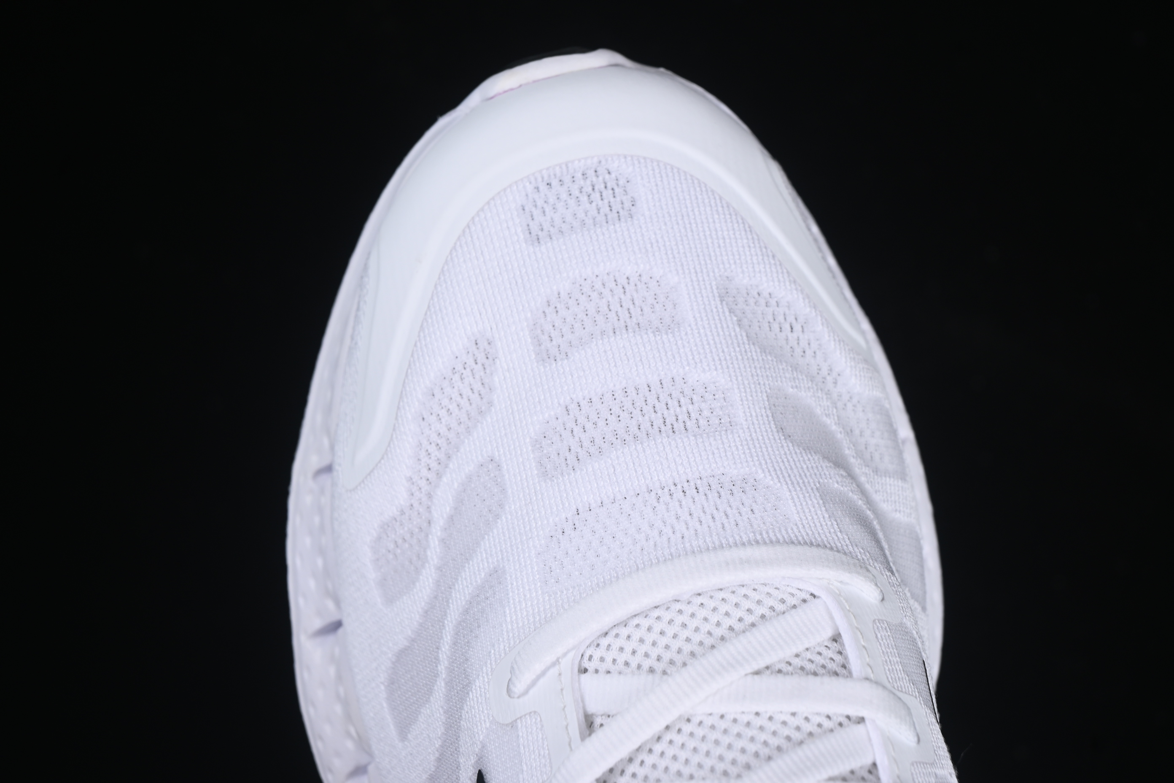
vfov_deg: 18.2
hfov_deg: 27.0
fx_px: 2446
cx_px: 587
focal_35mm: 75
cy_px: 392
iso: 160
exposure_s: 1/100
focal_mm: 50
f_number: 7.1
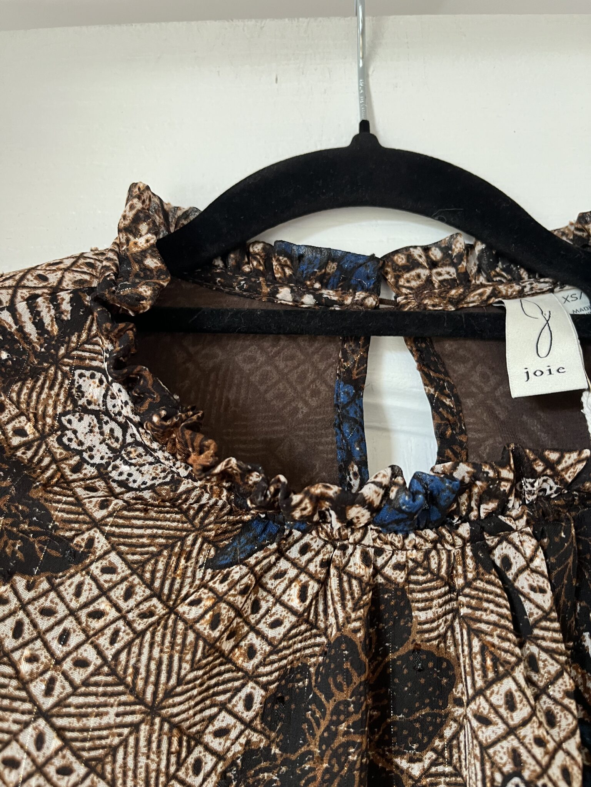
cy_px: 394
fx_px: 592
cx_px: 296
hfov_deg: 53.1
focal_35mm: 26
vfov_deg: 67.3
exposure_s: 1/60
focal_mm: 5.1
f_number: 1.6
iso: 200
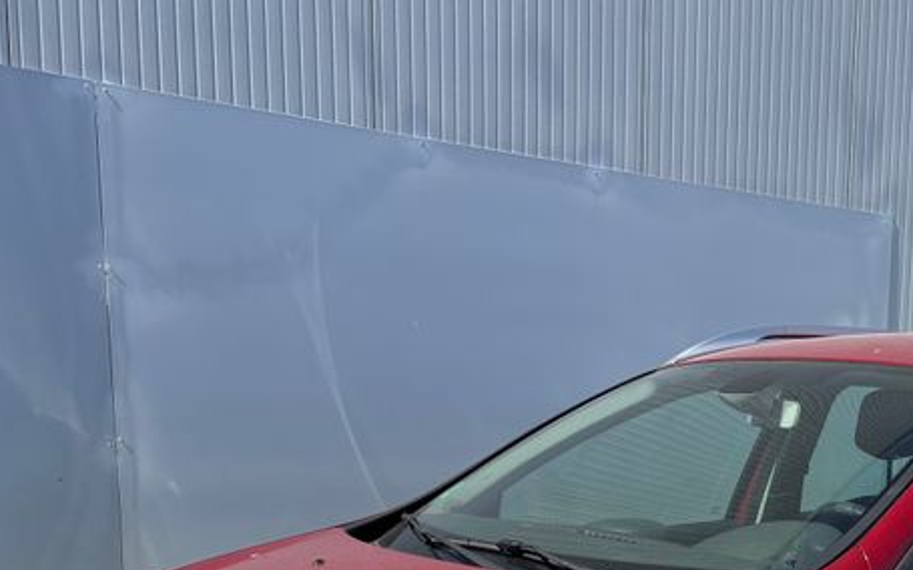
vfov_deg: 19.3
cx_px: 785
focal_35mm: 62
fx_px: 1542
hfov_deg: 31.7
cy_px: 739
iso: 50
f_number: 1.6
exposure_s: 1/3279
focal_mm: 5.96
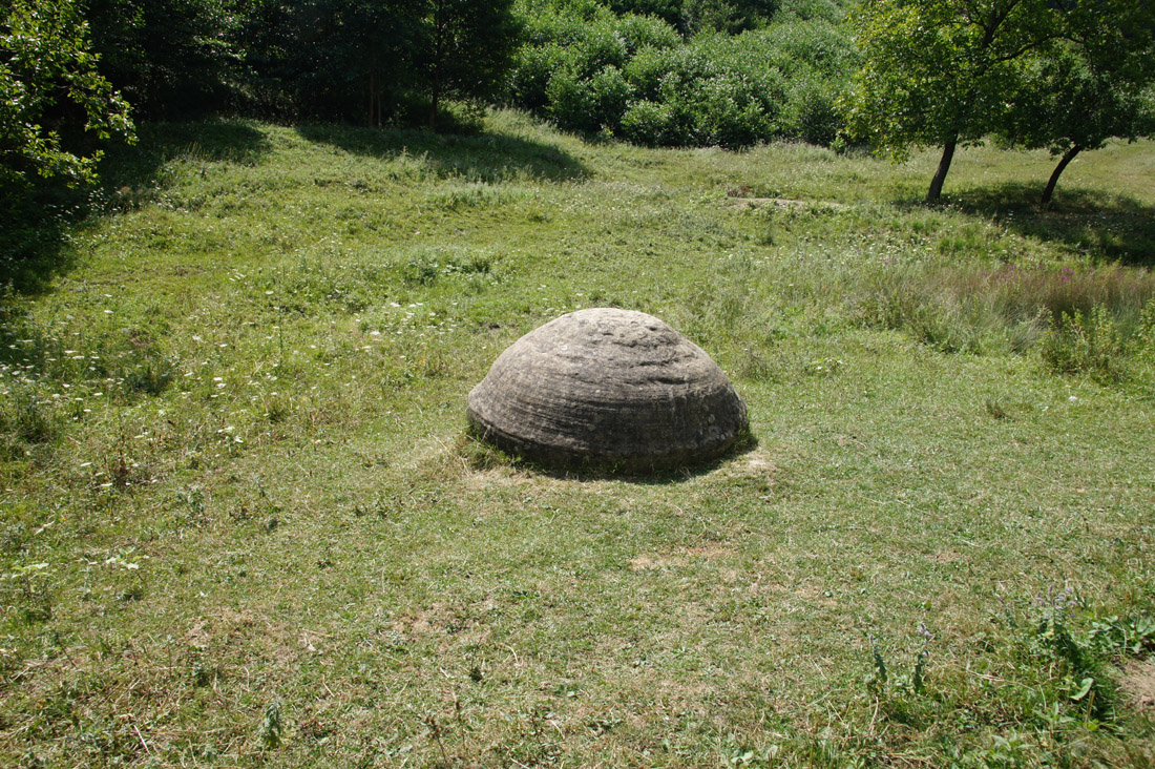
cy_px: 384
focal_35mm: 26
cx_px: 578
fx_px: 818
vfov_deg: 50.4
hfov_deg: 70.5
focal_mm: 17
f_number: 11
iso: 200
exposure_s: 1/60
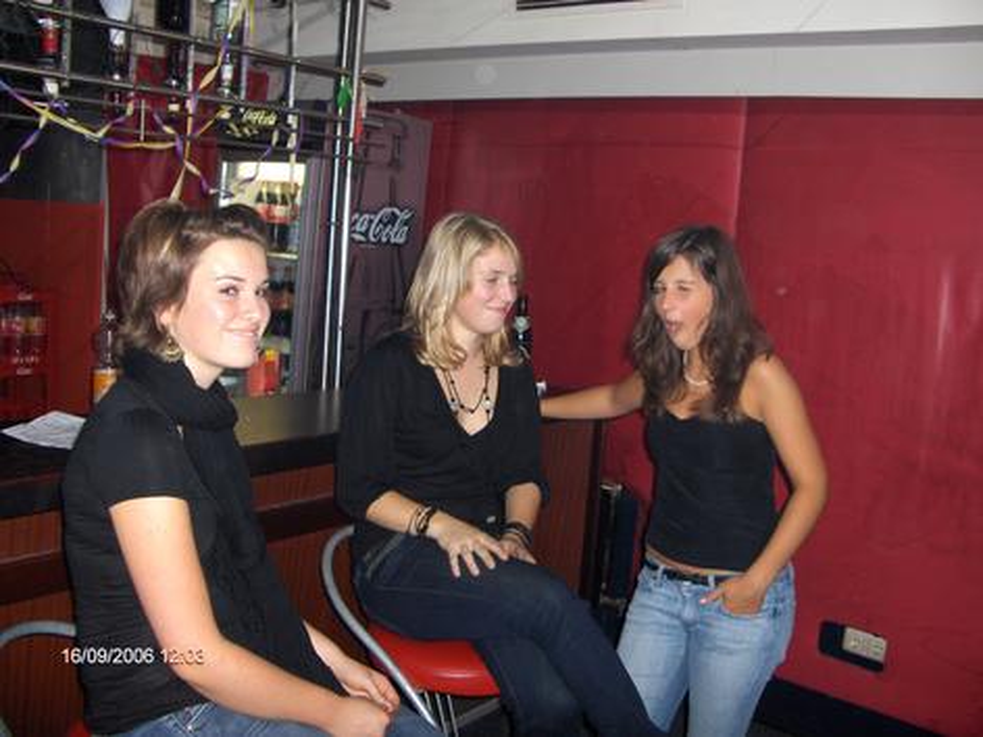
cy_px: 368
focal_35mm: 35
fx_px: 994
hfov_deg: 52.6
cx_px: 492
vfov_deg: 40.7
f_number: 2.6
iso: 100
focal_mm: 5.8
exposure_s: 1/60
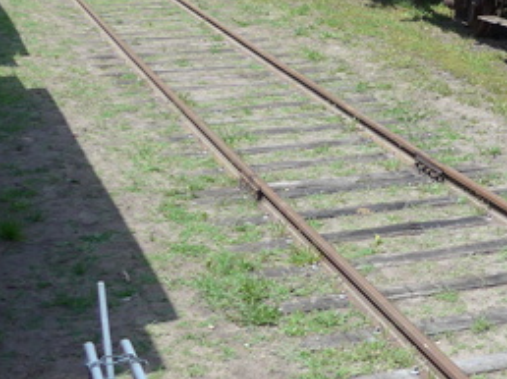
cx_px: 544
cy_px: 29
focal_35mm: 90
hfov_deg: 20.8
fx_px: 1317
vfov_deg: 16.2
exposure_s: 1/800
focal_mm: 6
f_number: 2.8
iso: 80
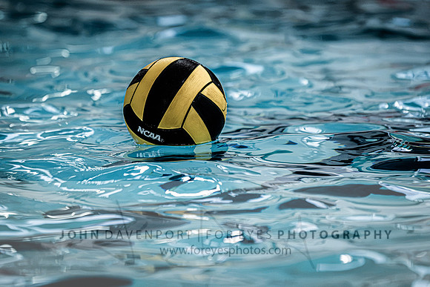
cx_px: 197
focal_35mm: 313
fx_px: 3737
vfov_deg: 4.4
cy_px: 101
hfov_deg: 6.6
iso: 2800
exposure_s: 1/1000
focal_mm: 200
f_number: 2.8
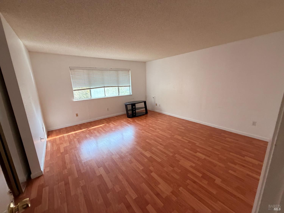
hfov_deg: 102.1
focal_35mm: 14
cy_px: 106
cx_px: 142
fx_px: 115
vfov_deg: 85.7
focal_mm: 2.22
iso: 320
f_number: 2.2
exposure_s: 1/121
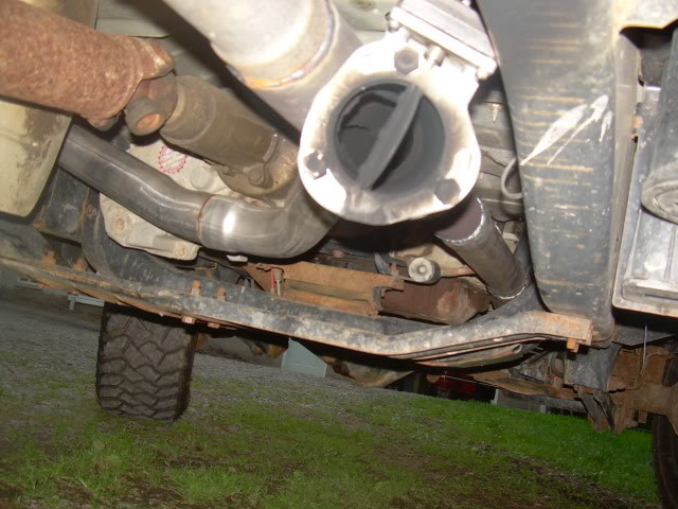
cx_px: 339
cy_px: 254
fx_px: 744
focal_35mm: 38
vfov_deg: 37.7
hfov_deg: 49.0
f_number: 2.8
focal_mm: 6.3
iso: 84
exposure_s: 1/60
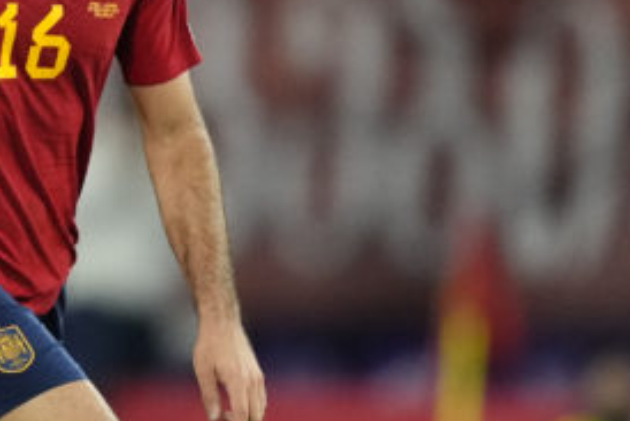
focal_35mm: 1494
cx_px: 260
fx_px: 26158
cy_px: 275
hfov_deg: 1.4
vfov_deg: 0.9
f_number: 2.8
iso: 3200
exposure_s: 1/1600
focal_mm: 400
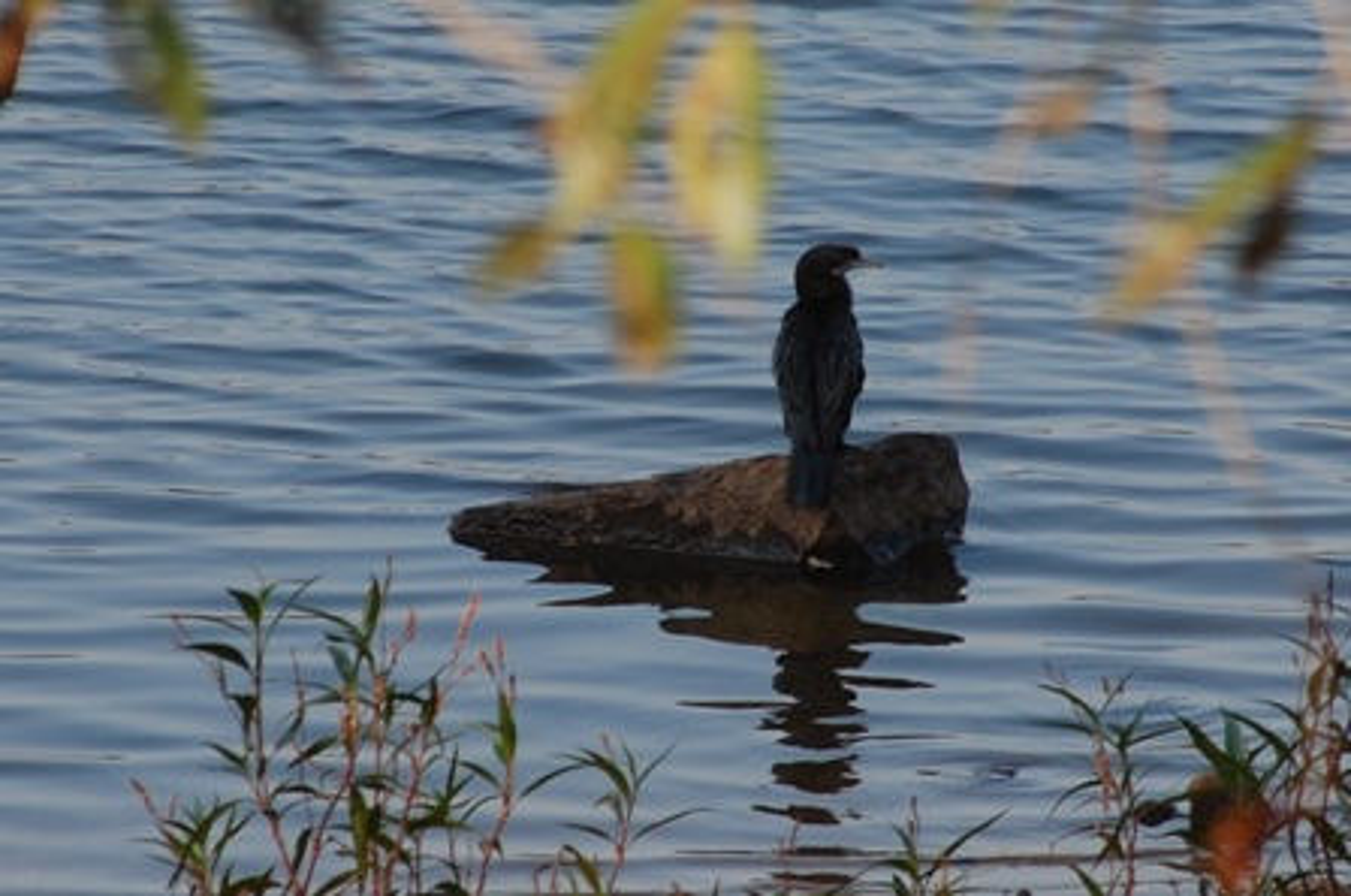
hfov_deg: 4.6
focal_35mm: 450
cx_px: 676
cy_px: 448
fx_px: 16857
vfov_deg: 3.0
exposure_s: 1/125
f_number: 13
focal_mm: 300
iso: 200
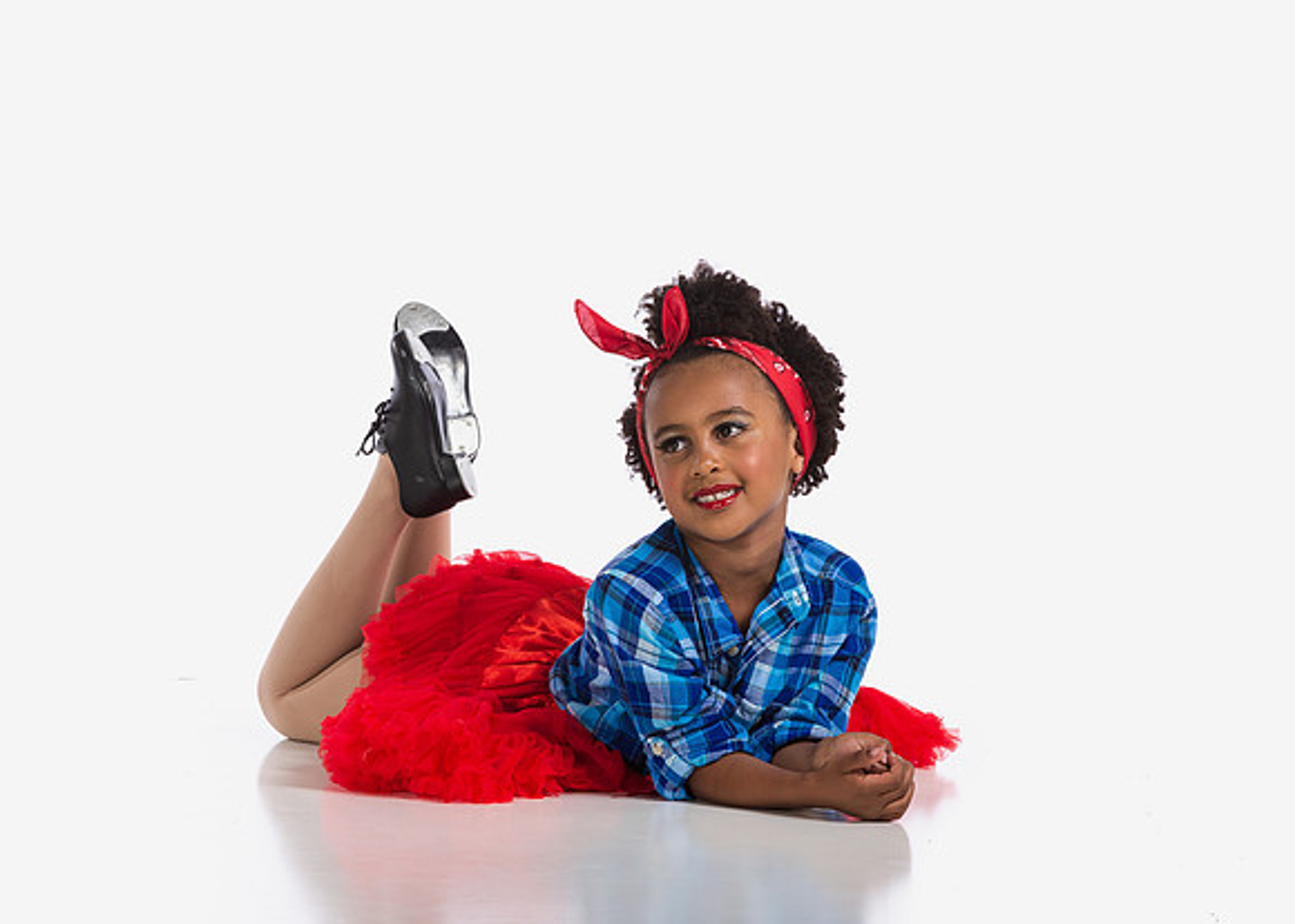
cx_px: 735
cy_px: 456
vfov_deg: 7.0
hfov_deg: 9.8
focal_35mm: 206
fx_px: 7559
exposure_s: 1/200
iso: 500
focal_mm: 185
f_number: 11
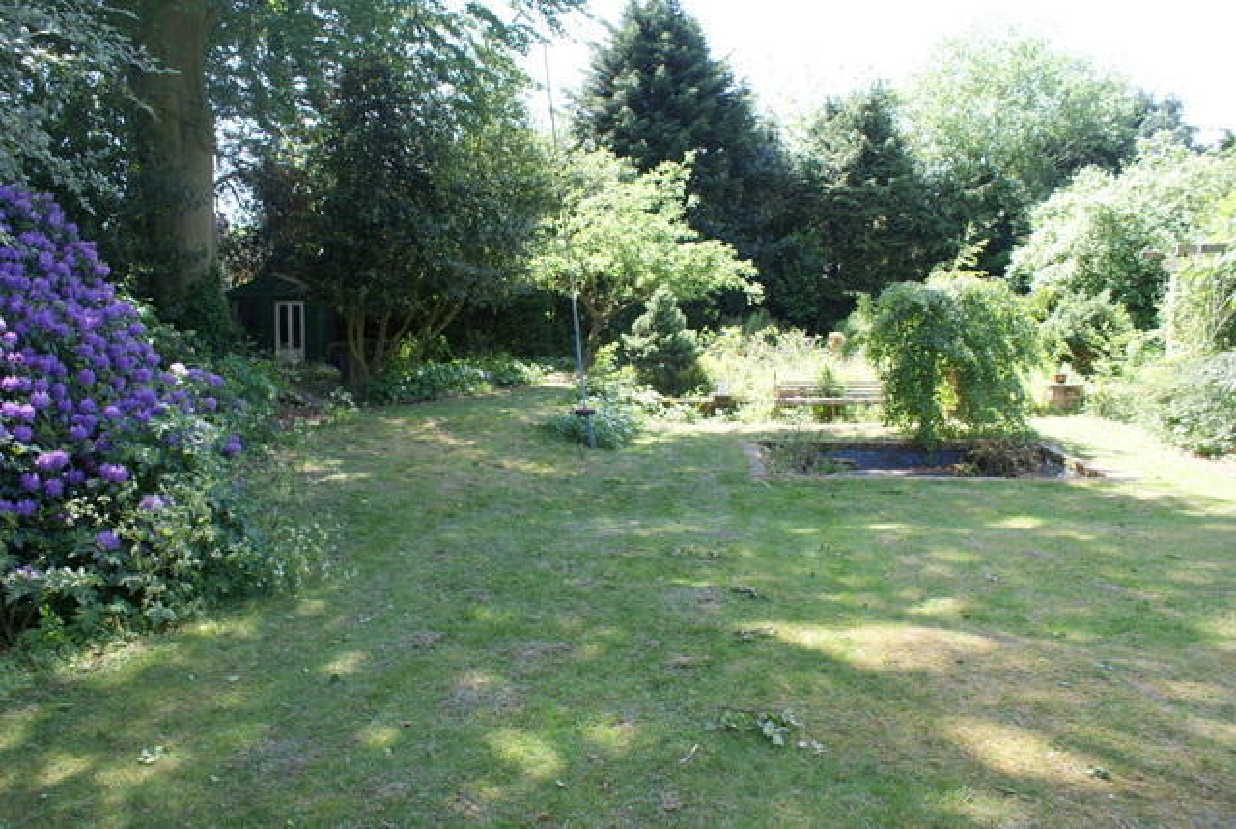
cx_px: 618
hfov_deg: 67.3
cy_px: 414
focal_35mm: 27
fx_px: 928
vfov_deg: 48.1
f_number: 6.3
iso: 100
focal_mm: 18
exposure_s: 1/50
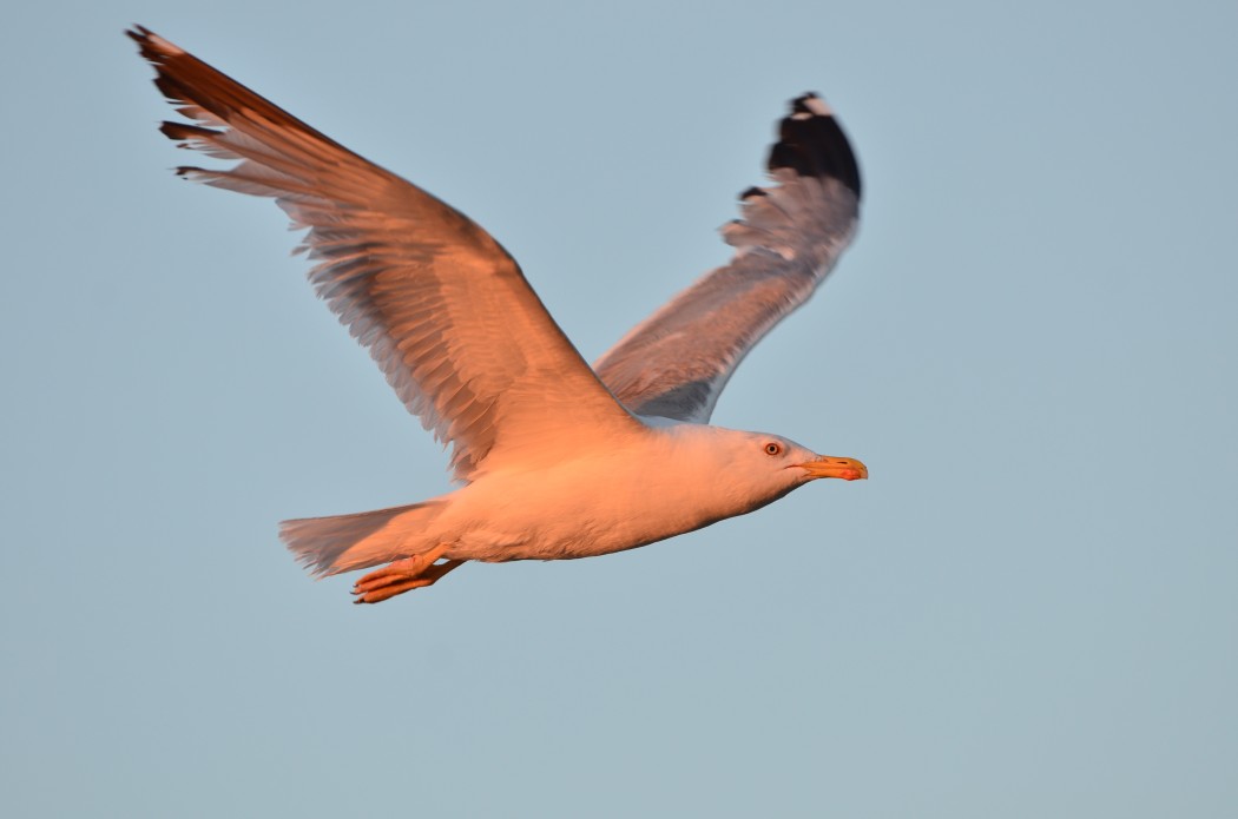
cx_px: 619
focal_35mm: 750
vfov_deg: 1.8
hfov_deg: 2.8
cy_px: 410
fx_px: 25733
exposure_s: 1/250
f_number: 5.6
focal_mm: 500
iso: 250
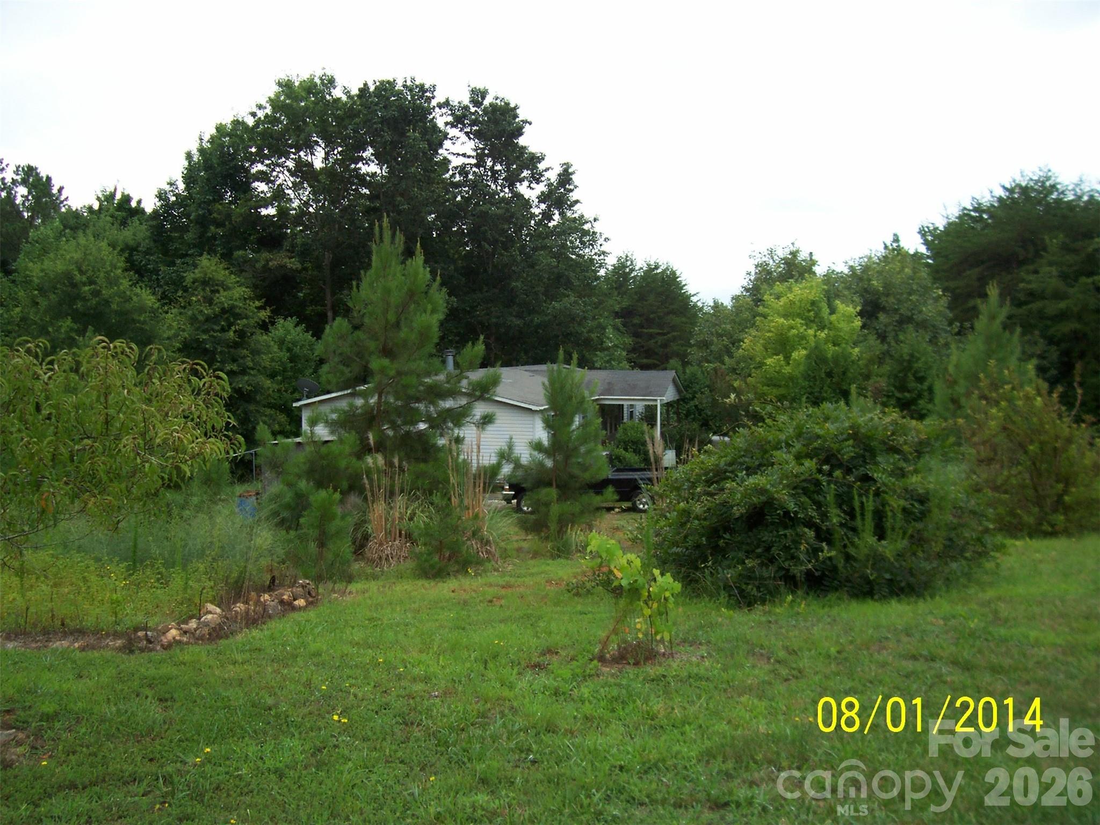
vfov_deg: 41.8
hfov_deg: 54.0
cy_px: 412
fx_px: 1080
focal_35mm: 34
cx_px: 550
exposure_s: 1/331
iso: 80
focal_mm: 5.6
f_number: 2.7
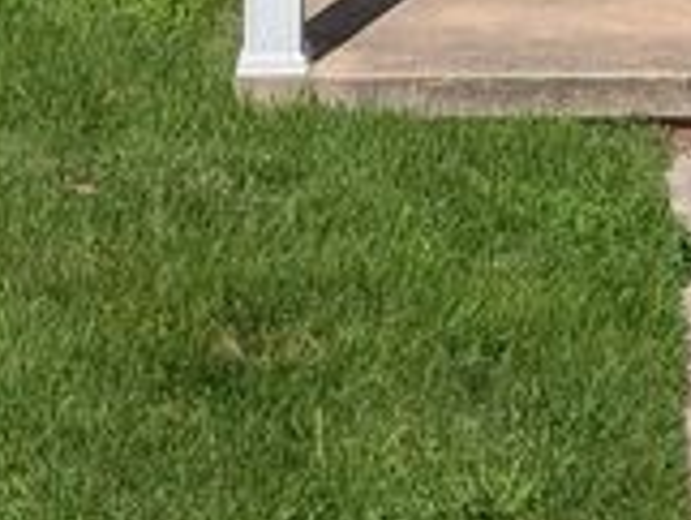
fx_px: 3056
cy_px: -1107
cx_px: 648
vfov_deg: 8.1
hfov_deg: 12.8
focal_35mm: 153
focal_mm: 6.9
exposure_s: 1/1715
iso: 21
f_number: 1.68
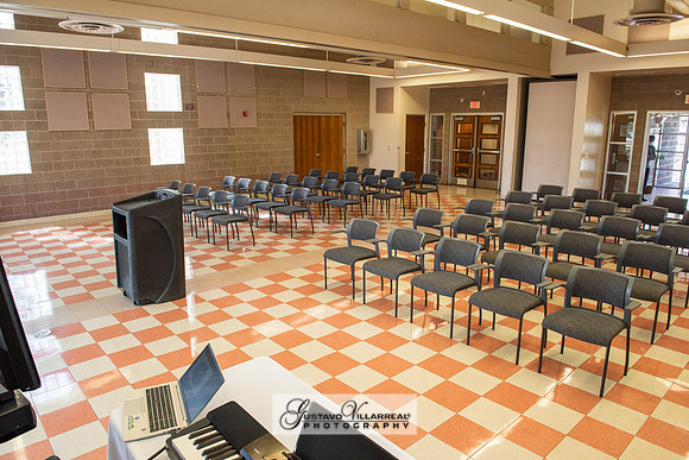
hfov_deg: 73.7
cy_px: 230
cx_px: 344
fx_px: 459
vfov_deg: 53.2
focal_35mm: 24
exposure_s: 1/100
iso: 1600
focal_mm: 24
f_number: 7.1
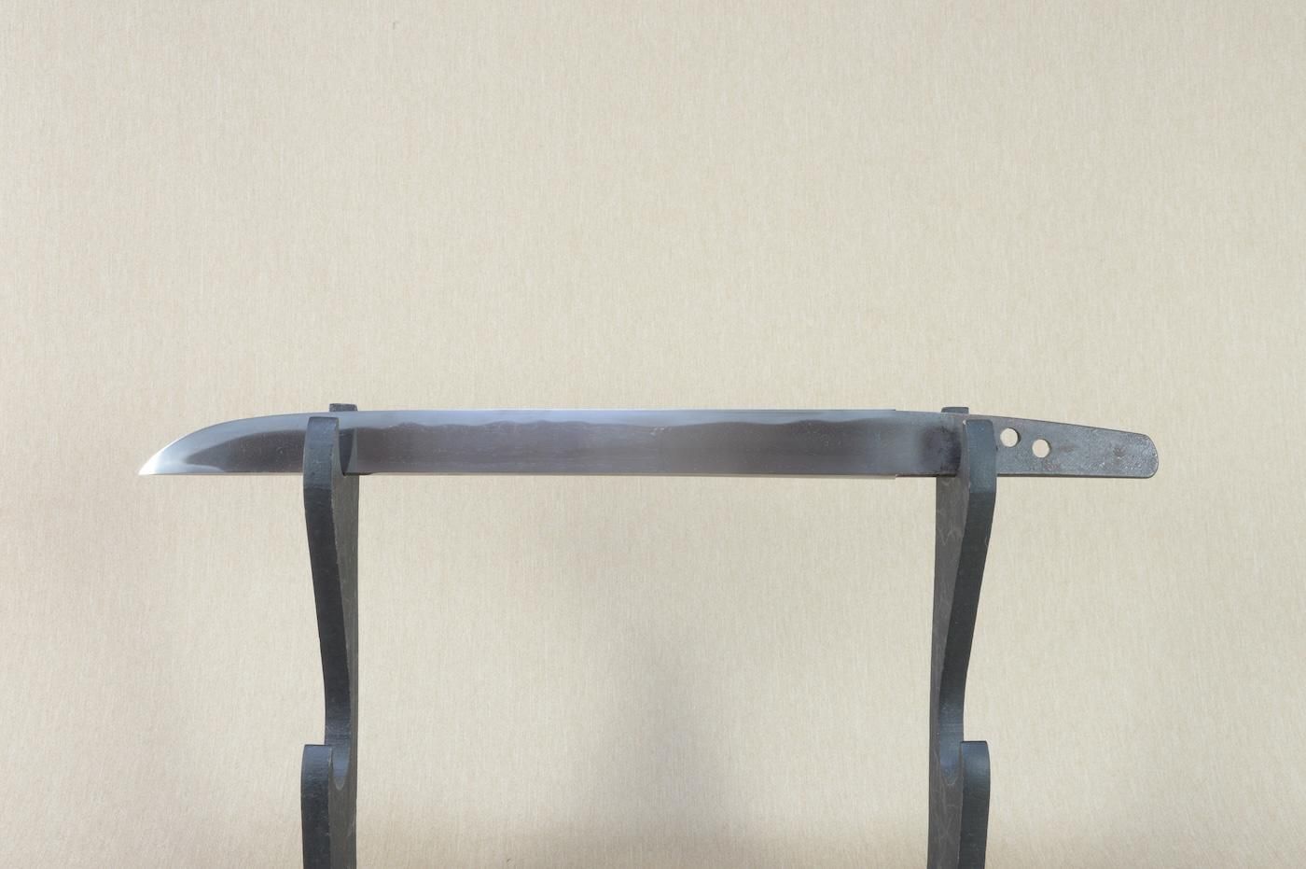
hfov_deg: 57.3
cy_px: 434
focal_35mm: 33
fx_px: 1196
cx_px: 653
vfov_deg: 39.9
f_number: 11
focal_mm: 22
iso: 400
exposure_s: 1/1.6
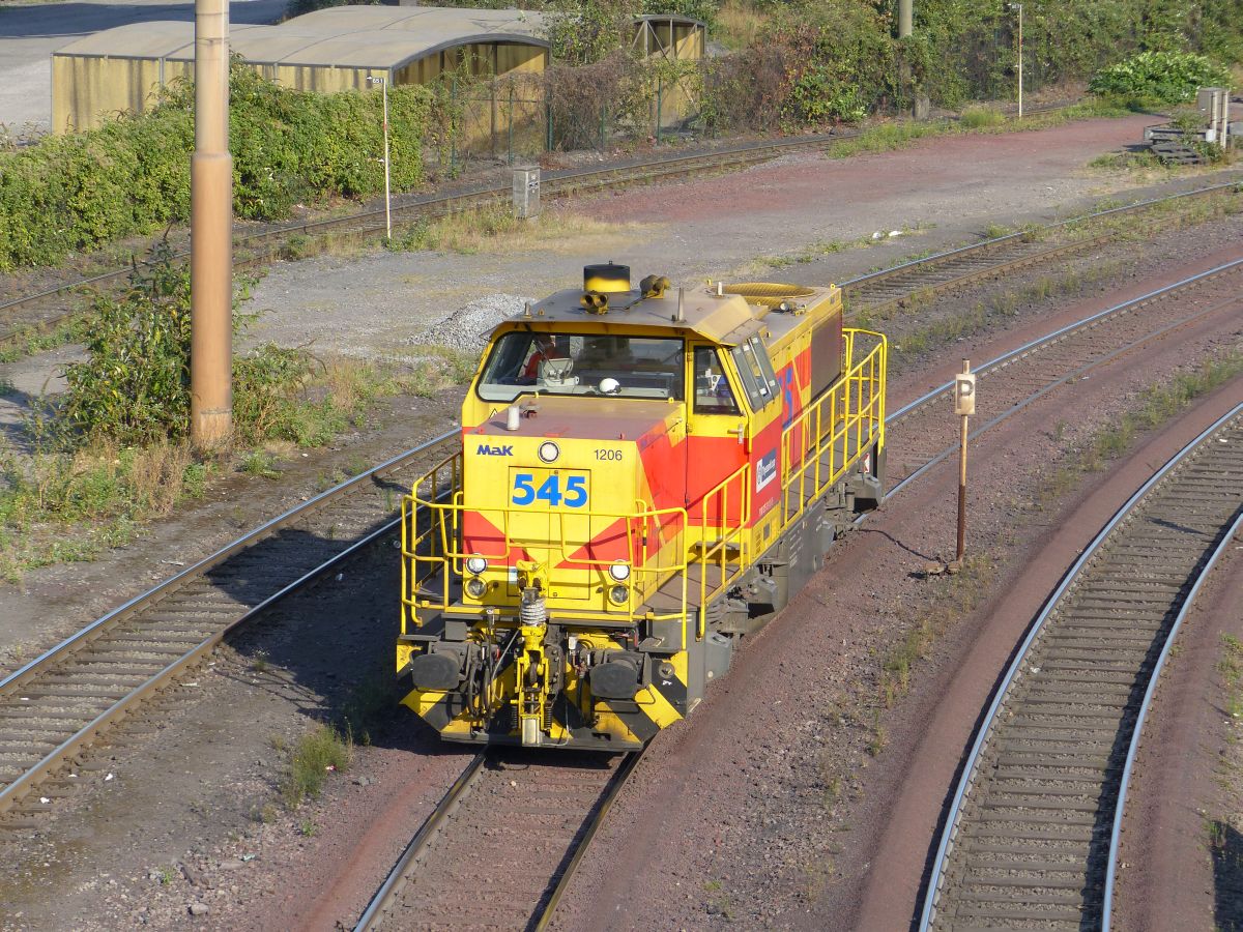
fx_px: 4704
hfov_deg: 15.1
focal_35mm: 131
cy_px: 466
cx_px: 622
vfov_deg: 11.3
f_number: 3.5
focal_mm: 23.5
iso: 100
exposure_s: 1/500
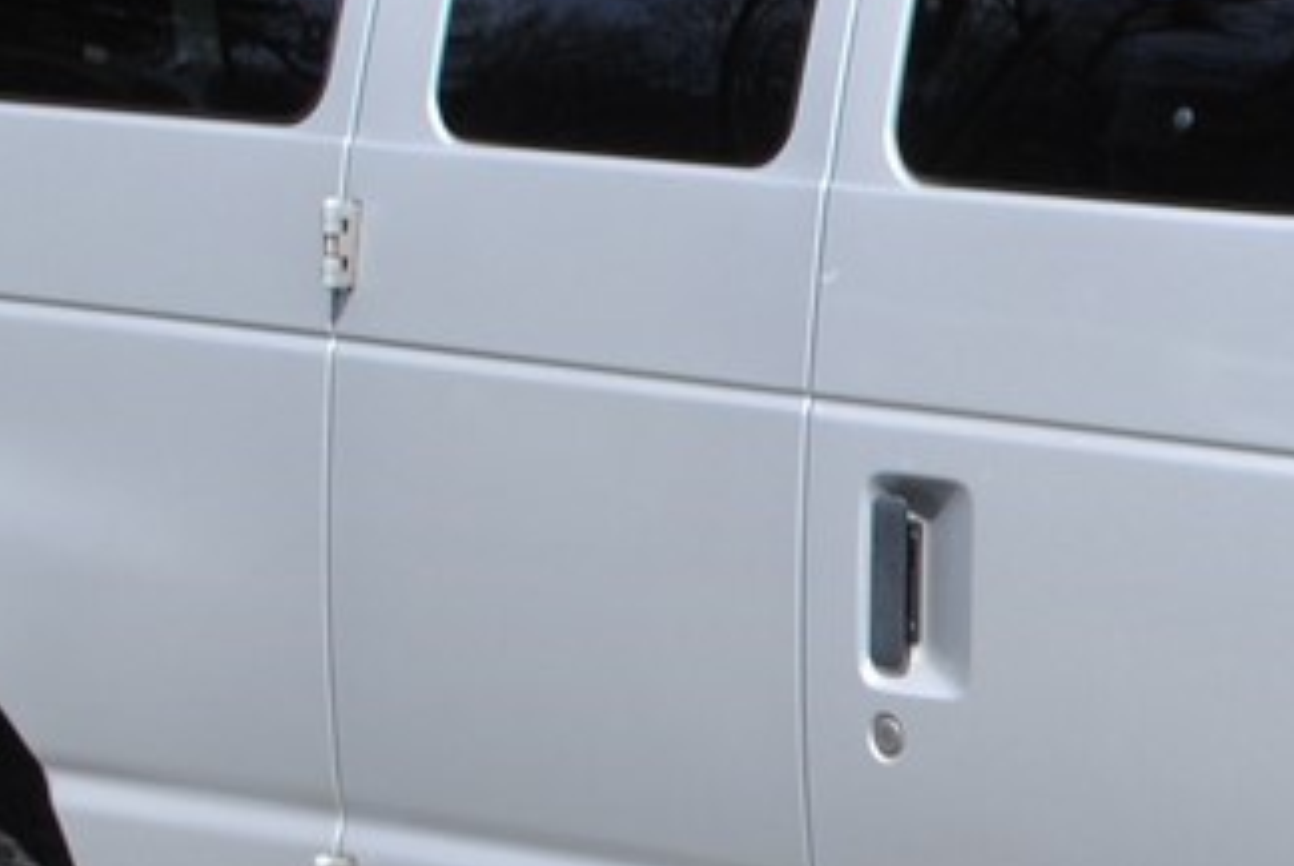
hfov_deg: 11.0
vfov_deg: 7.7
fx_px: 6407
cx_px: 2073
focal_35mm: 178
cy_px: 668
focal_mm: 24
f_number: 9
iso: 100
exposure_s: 1/320
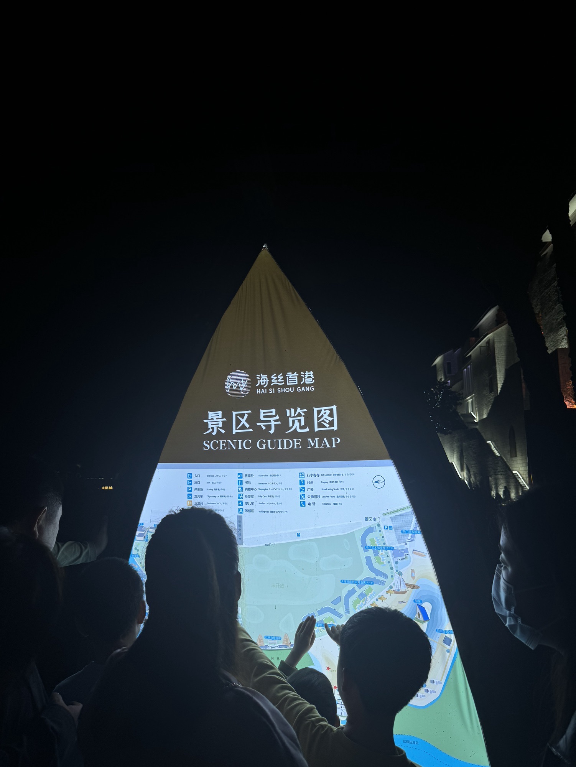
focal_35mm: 24
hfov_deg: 56.9
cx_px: 288
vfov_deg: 71.6
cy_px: 384
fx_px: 532
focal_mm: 6.86
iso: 64
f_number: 1.78
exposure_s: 1/100
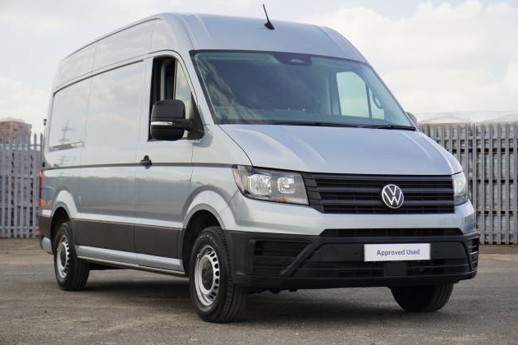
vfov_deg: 19.0
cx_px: 259
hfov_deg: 28.3
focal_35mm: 72
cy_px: 174
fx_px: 1028
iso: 100
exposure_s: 1/90
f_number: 6.7
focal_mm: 47
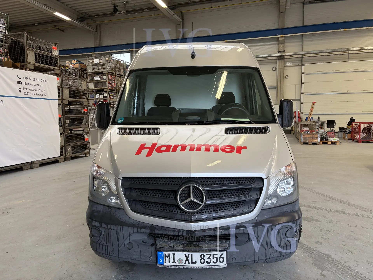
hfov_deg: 67.3
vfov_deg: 53.1
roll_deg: +1.1
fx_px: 280
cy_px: 140
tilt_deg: -5.1
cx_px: 186
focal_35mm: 26
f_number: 1.6
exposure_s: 1/50
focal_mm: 5.96
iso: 80
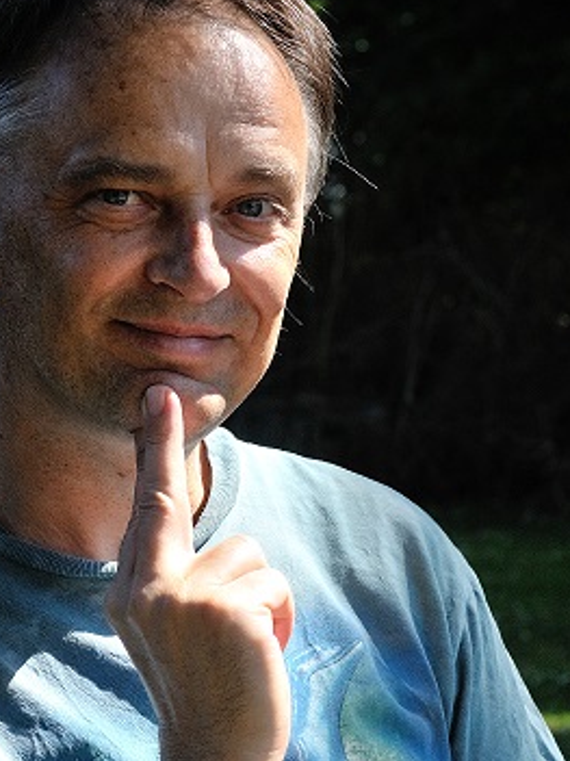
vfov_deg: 17.9
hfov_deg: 13.4
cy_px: 442
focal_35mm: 110
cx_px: 219
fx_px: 2417
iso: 800
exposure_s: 1/1250
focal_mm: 50
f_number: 7.1
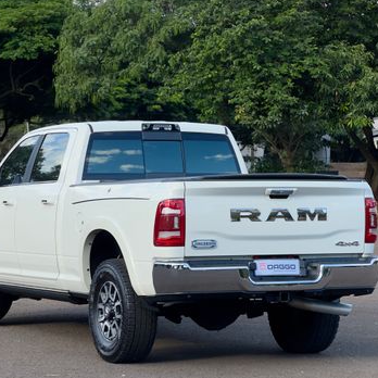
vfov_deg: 18.9
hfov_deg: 18.9
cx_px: 160
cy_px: 187
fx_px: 1137
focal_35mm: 92
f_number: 2.8
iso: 25
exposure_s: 1/254
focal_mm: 9
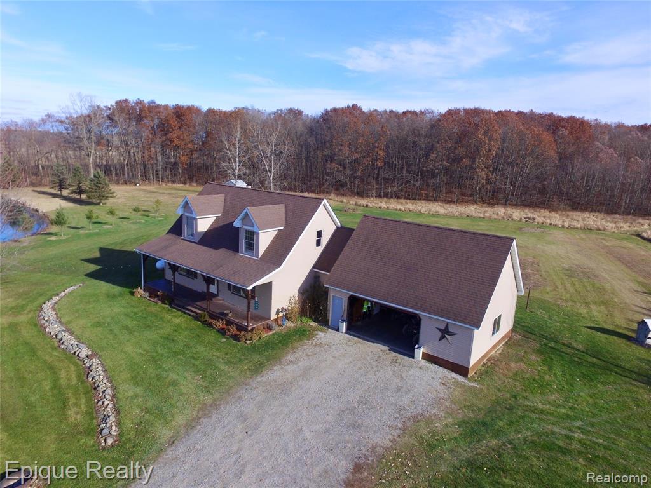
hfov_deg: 81.7
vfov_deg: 66.0
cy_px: 244
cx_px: 326
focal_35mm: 20
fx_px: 376
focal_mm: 3.61
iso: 100
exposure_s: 1/1149
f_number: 2.8
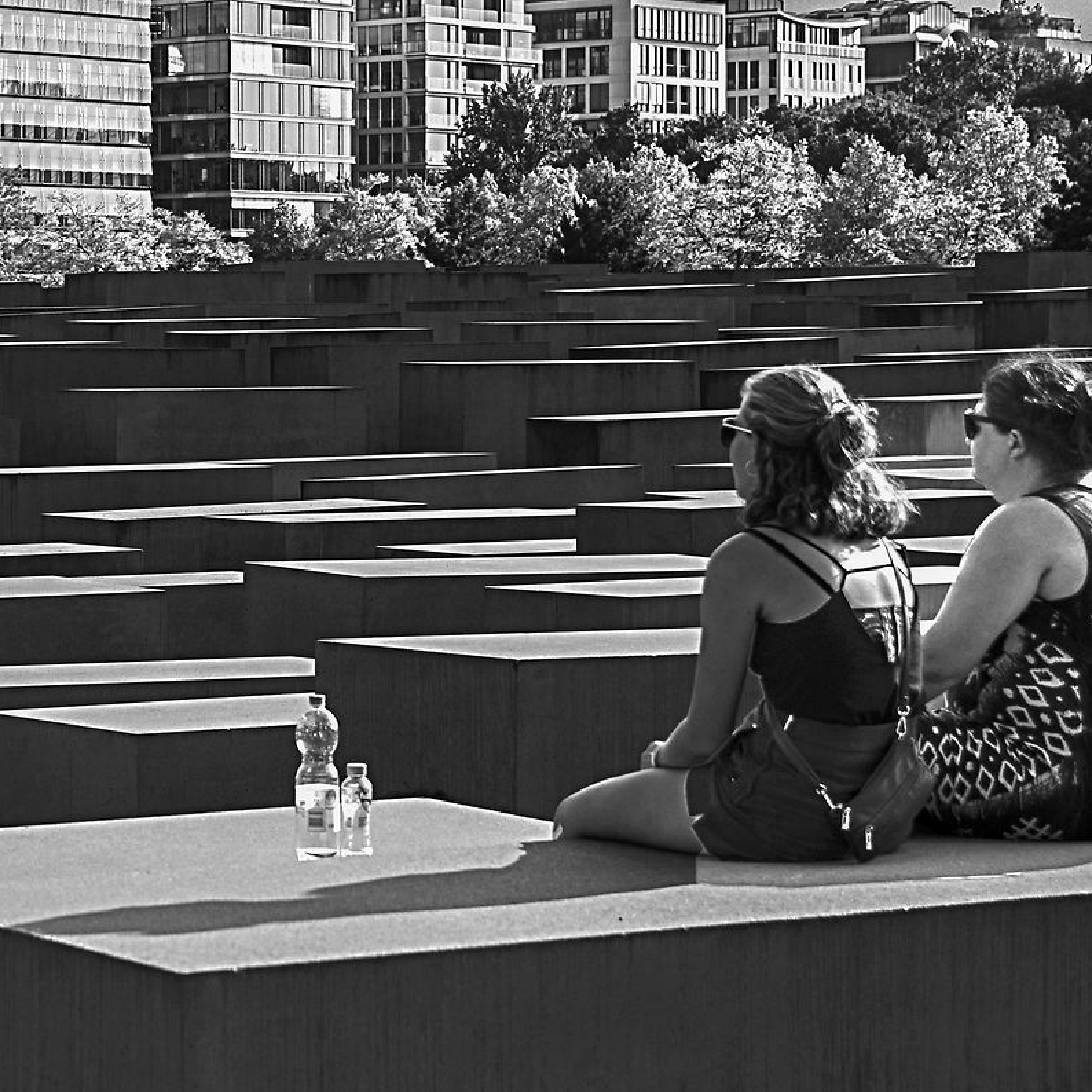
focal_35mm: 113
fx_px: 4033
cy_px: 484
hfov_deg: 15.1
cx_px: -50
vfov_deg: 15.4
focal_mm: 44
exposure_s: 1/800
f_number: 4.5
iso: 160
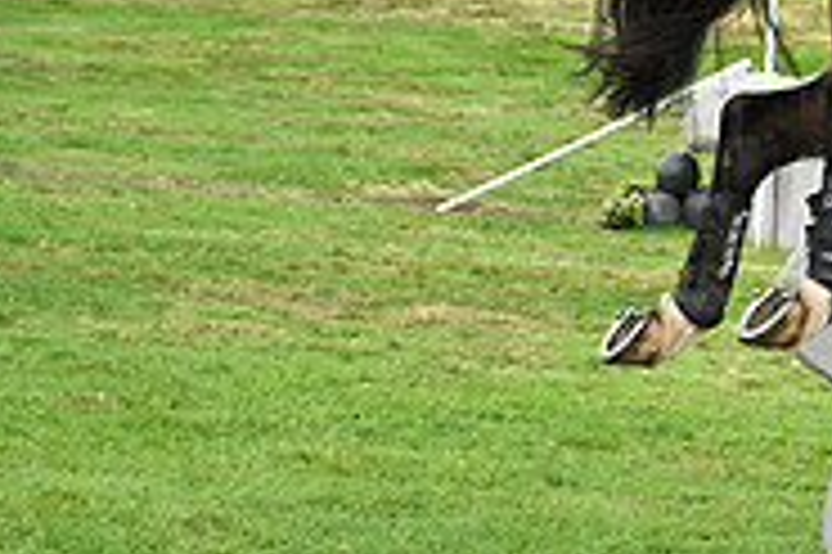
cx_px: 1282
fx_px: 3694
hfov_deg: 12.2
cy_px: -2
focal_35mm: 160
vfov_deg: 8.5
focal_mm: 51
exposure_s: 1/1250
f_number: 5.6
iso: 1000
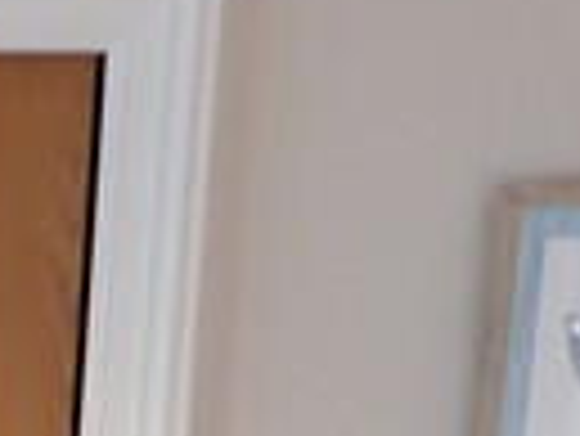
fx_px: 3321
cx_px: -643
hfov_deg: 9.3
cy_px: 1191
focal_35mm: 198
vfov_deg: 6.9
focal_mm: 4.5
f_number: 2
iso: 200
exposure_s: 1/40
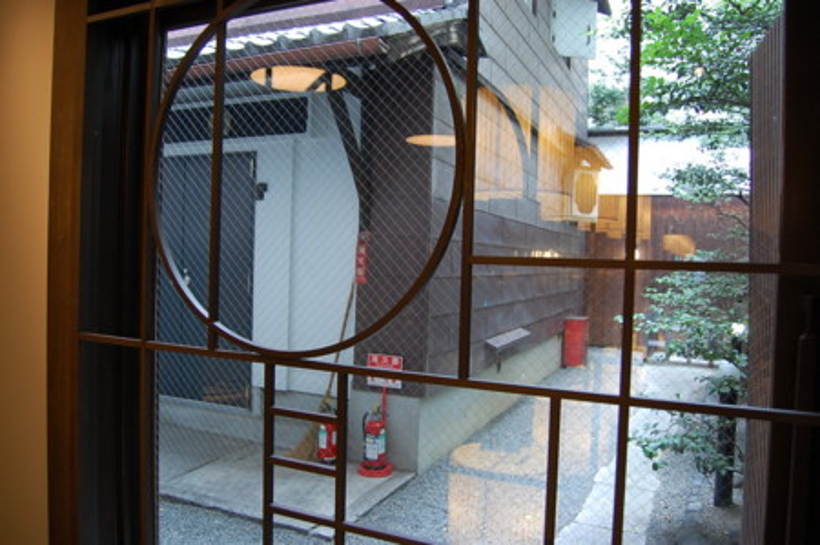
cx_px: 410
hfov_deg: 67.4
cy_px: 272
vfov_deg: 47.8
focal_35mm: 27
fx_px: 614
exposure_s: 1/40
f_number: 3.5
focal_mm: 18
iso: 400
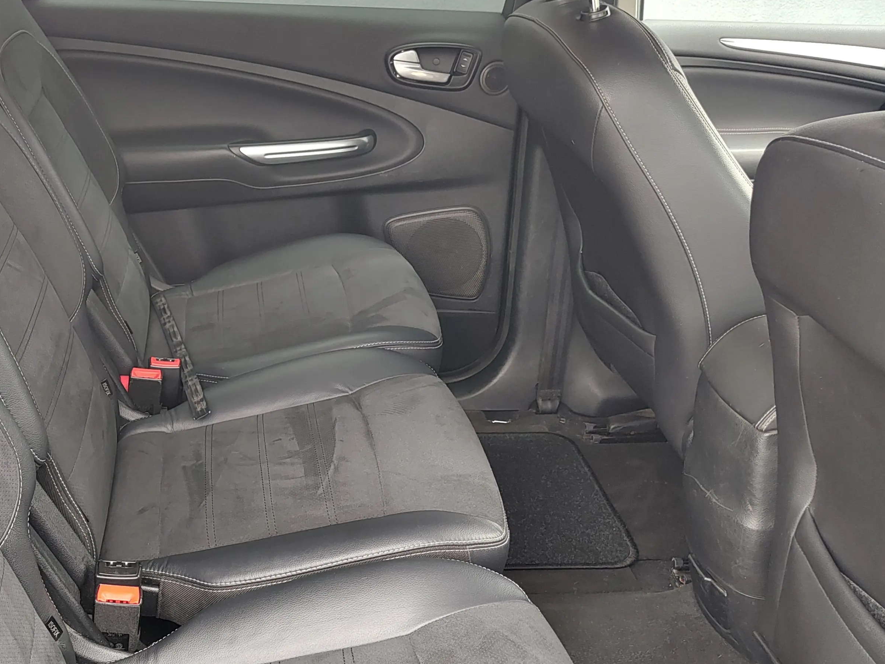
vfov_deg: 38.4
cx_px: 235
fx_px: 946
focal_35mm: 37
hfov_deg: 48.5
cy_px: 423
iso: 230
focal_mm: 5.56
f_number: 1.8
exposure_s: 1/50
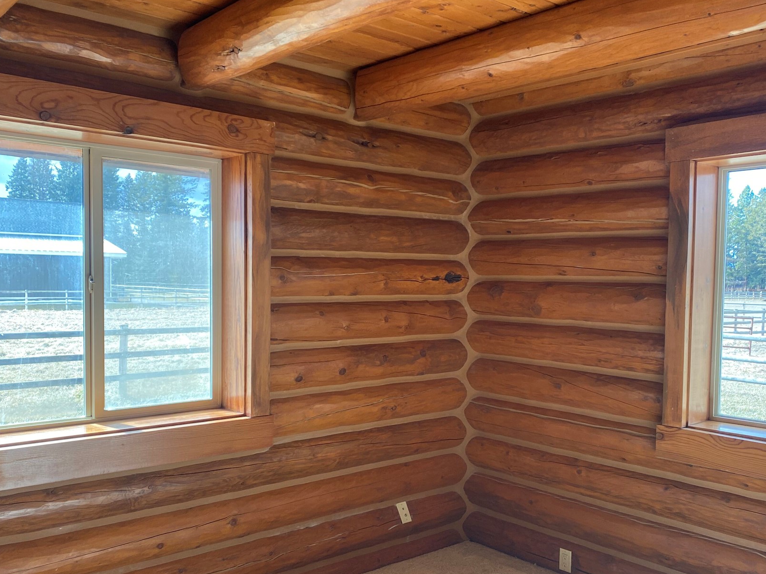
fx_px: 730
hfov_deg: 55.4
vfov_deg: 42.8
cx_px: 373
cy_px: 330
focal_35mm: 33
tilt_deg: -4.7
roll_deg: -1.2
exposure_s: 1/121
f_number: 1.8
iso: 50
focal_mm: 4.25
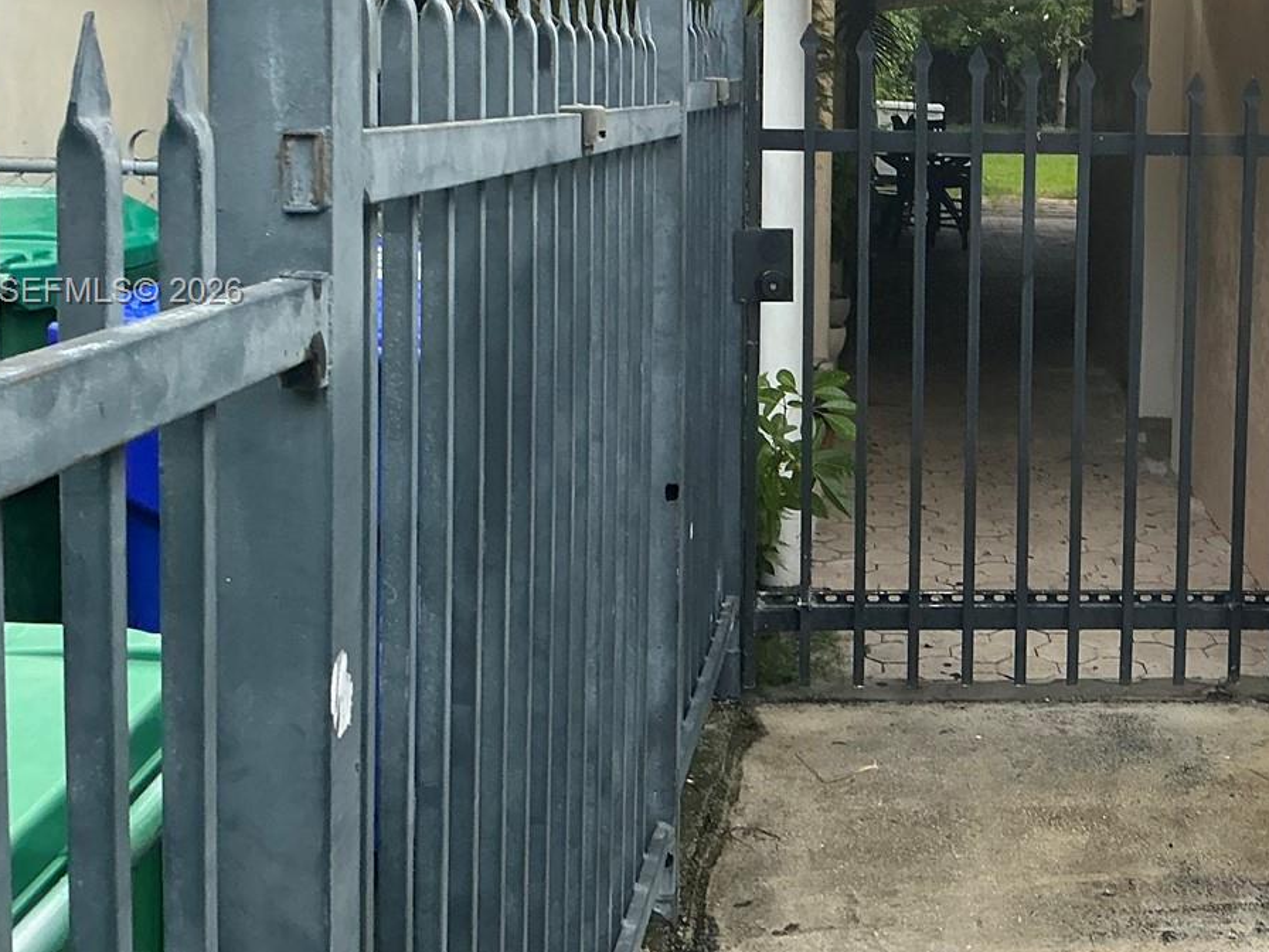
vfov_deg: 28.9
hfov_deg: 37.4
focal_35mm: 50
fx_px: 1833
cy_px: 293
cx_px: 935
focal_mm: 3
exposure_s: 1/60
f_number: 1.8
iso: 64
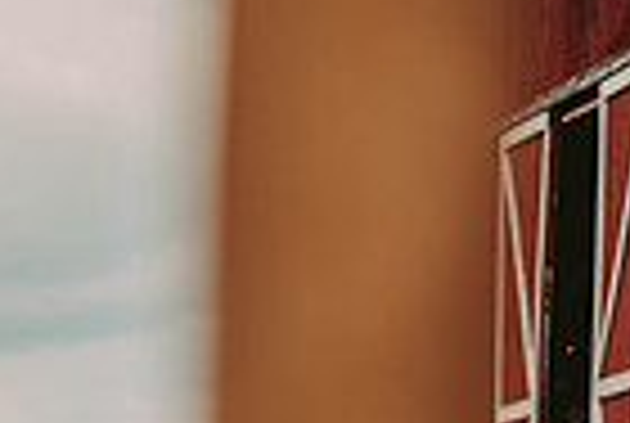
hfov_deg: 4.8
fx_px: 7401
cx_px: -549
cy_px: 799
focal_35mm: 422
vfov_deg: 3.3
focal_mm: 102
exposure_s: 1/1600
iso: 200
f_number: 2.8
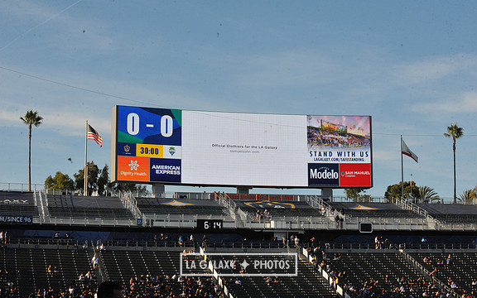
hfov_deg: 25.2
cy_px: 140
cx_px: 238
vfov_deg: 15.9
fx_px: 1066
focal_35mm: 82
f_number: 18
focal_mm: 80
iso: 1600
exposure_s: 1/1250
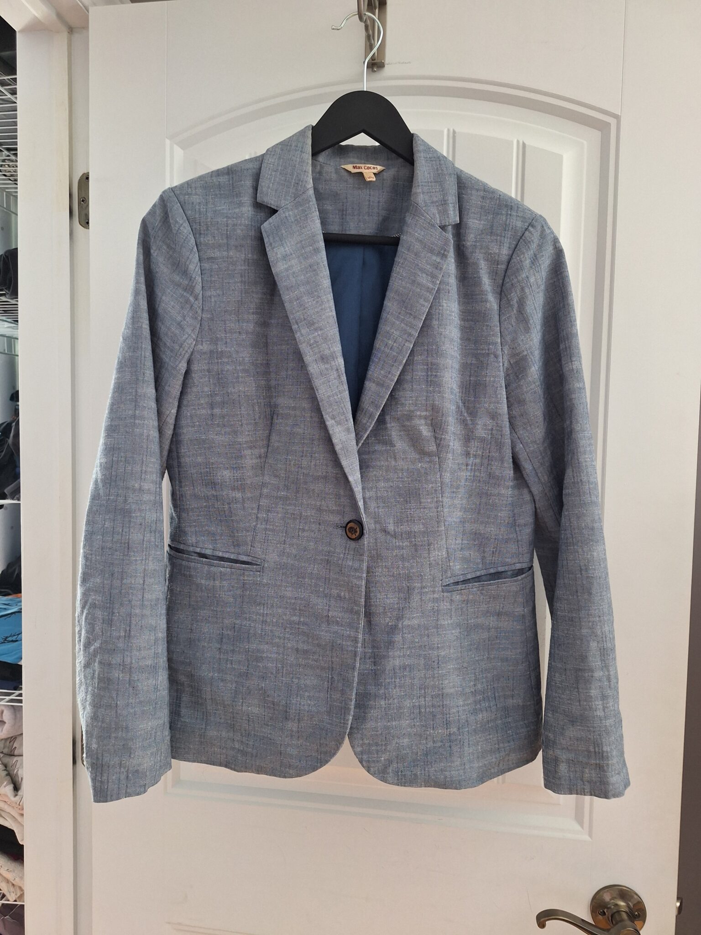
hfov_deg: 58.9
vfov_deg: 73.9
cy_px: 468
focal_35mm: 23
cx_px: 350
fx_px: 621
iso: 160
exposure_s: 1/40
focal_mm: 5.54
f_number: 1.8
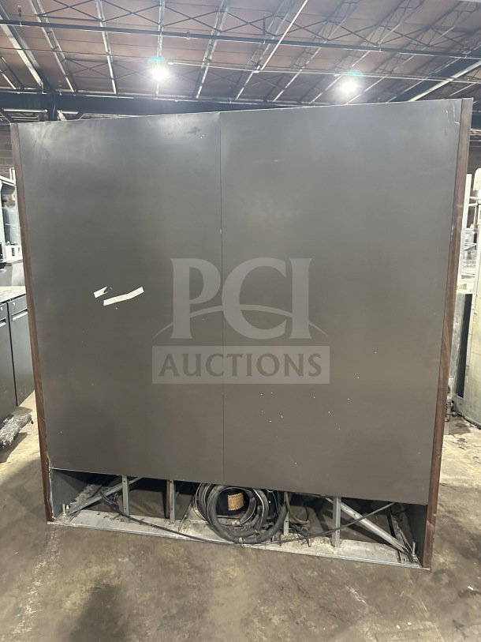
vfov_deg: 71.6
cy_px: 321
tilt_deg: -7.5
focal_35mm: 24
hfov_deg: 56.8
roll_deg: -0.2
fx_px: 445
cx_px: 240
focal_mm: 6.86
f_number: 1.78
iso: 800
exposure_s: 1/60
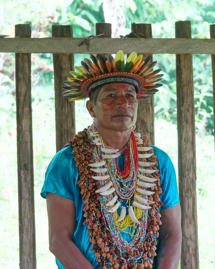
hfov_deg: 10.1
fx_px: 1217
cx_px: 107
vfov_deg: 12.6
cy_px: 150
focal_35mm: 153
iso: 1600
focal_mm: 49.51
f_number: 4
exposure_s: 1/100
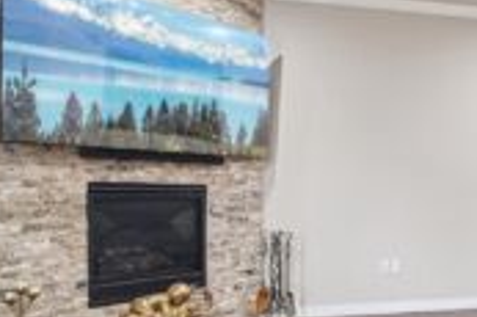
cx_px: 477
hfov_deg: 44.2
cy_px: 214
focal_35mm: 37
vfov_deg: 35.5
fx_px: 490
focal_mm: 16
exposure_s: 1/10
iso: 1600
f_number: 8
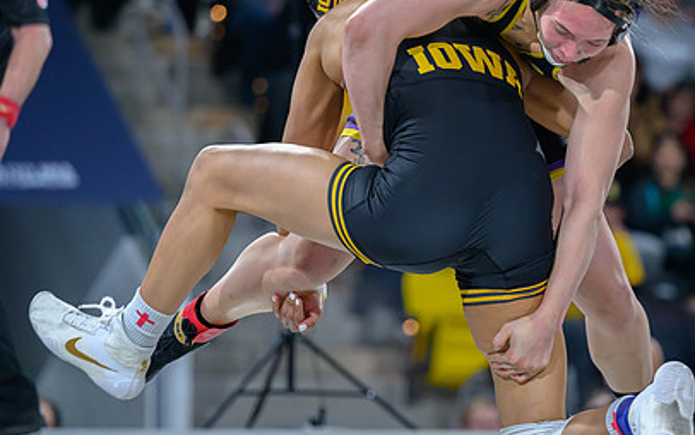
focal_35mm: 257
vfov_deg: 5.1
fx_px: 4869
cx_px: 460
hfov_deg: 8.2
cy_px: 191
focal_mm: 150
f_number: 2.8
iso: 3200
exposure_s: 1/800
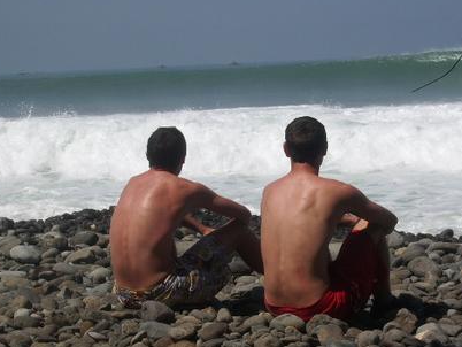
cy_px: 186
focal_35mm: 101
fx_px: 1349
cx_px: 261
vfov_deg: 14.7
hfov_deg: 19.4
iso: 50
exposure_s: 1/500
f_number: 6.2
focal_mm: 12.2
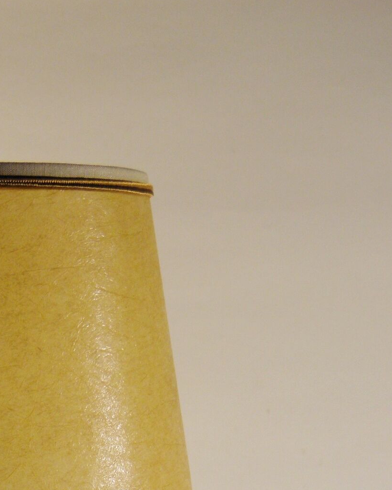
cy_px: 593
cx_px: -41
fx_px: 1552
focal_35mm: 107
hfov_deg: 14.1
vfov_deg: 17.1
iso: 100
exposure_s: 1/60
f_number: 3.9
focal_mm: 7.9
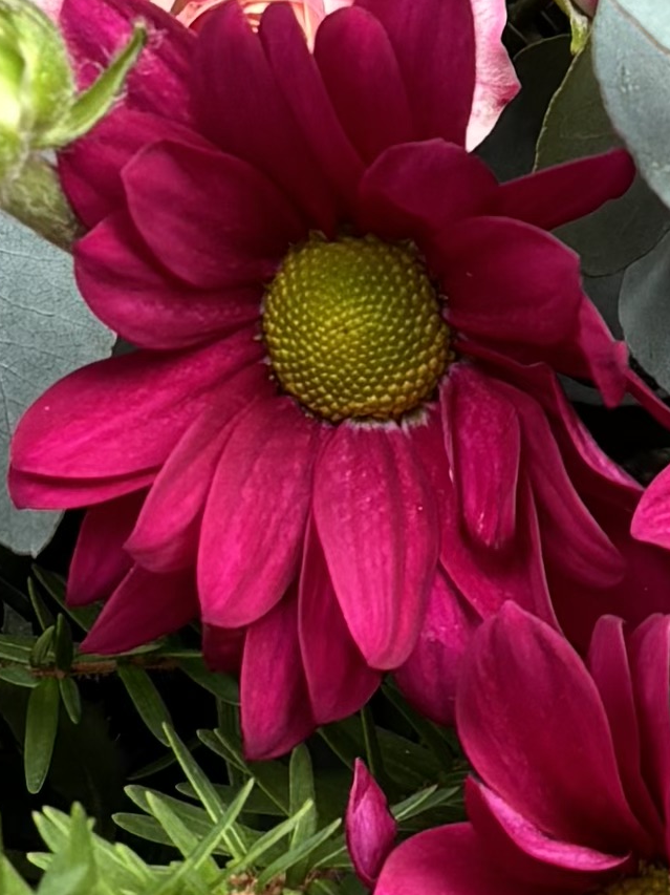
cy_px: -20
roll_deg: -2.0
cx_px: 773
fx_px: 4365
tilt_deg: -22.1
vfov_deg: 11.6
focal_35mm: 169
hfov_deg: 8.7
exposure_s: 1/121
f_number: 1.6
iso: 40
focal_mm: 5.96
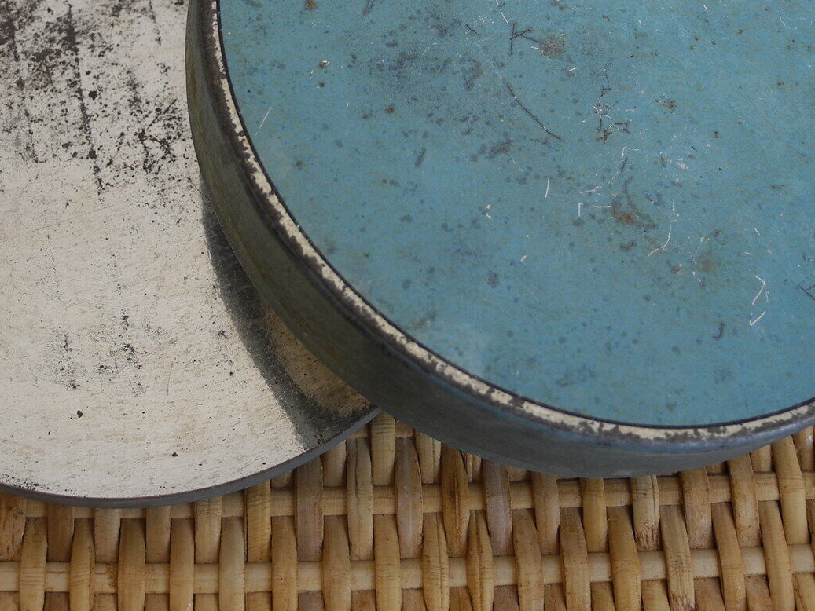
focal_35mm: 54
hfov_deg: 35.4
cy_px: 101
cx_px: 338
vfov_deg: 26.4
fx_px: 1272
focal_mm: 6
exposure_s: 1/47.8
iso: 100
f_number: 2.8
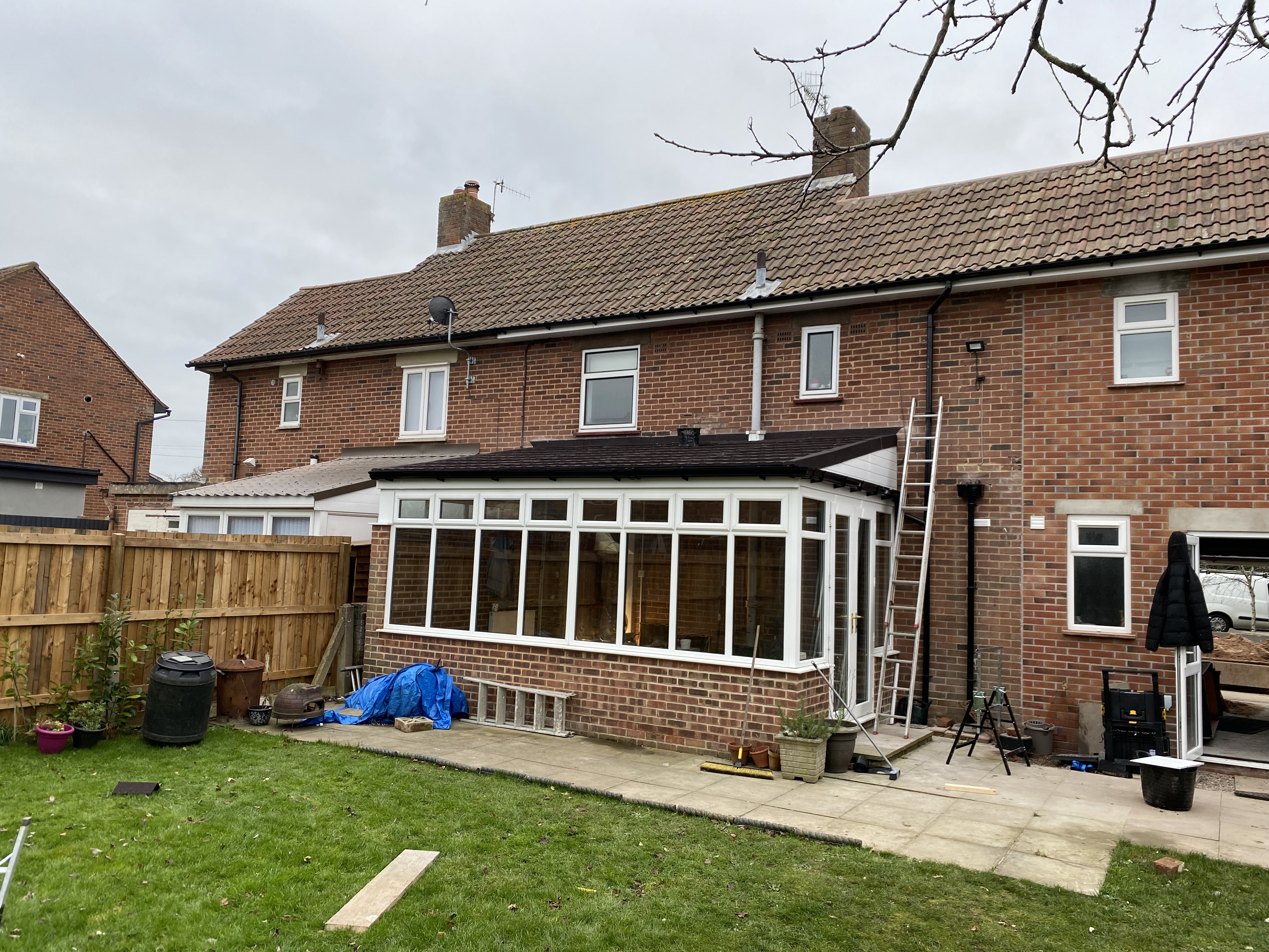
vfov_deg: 53.1
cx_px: 634
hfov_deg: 67.3
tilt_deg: +5.0
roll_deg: -2.5
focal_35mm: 26
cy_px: 476
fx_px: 953
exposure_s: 1/122
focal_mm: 4.25
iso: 32
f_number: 1.8
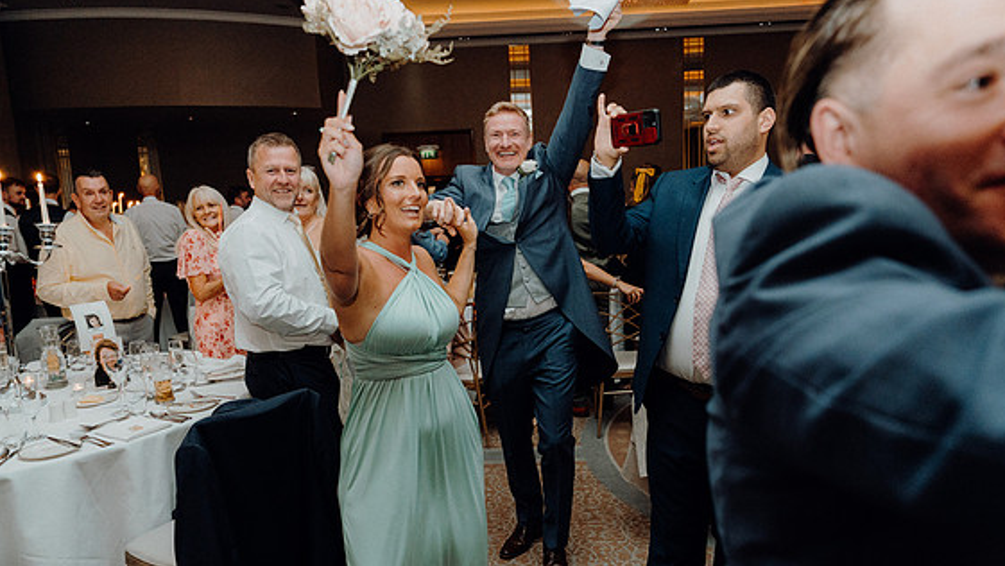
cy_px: 311
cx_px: 505
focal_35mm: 26
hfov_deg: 71.9
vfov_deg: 44.4
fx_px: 693
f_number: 3.5
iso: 2500
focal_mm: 24
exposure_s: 1/160
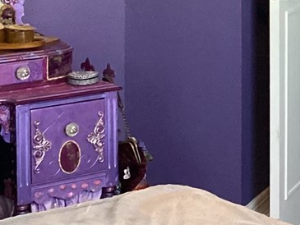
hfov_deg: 13.8
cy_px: -73
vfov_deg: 10.7
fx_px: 1179
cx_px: 420
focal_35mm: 136
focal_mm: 3.3
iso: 400
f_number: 2.4
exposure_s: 1/30
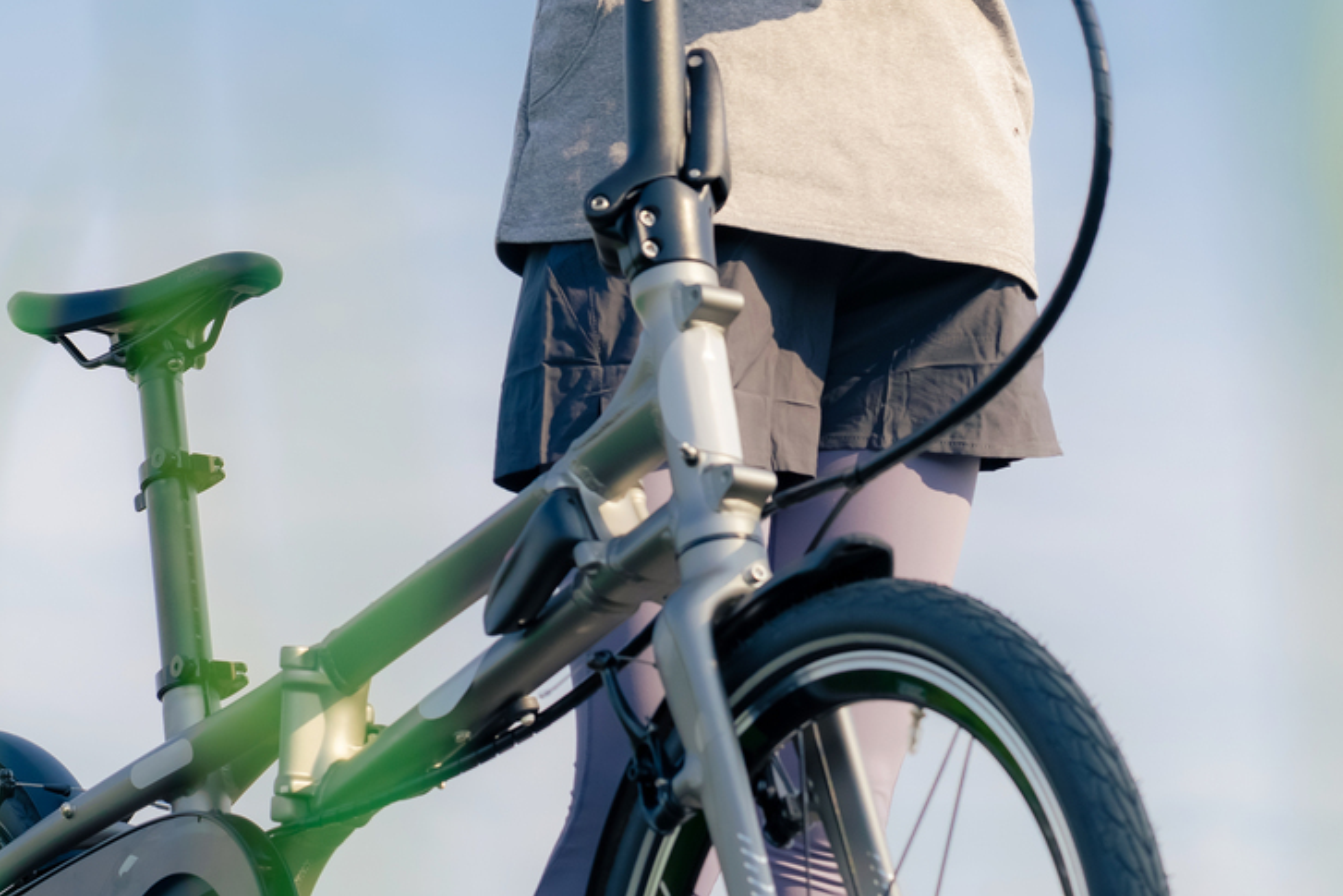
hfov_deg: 16.7
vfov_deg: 11.2
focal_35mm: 121
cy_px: 32
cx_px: 129
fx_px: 4515
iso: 160
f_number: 4
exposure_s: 1/1000
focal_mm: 44
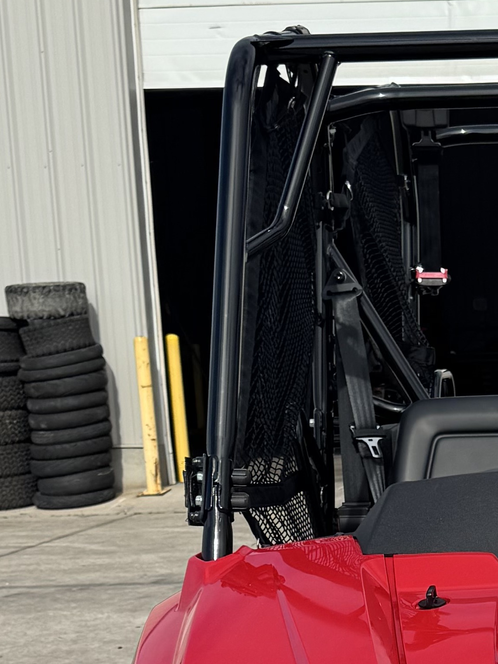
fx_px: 1727
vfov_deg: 20.9
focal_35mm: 90
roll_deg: +0.5
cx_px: 655
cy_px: 703
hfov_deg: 15.6
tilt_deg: -12.0
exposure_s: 1/6410
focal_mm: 6.76
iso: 80
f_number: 1.78
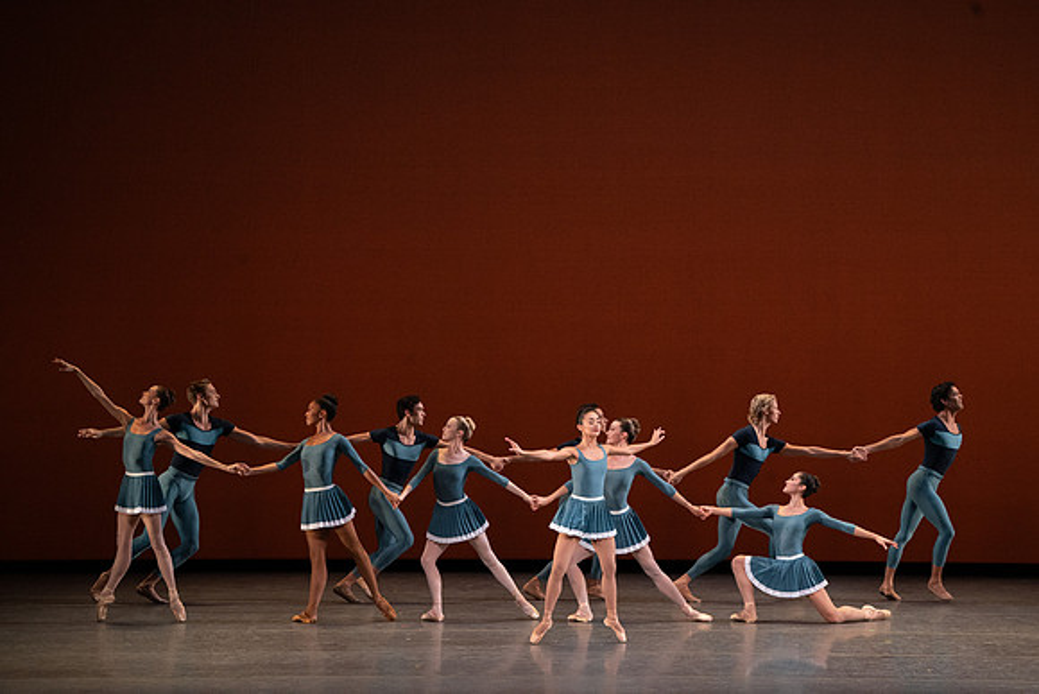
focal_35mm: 185
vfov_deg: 7.4
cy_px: 347
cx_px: 520
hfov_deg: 11.1
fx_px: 5340
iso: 5000
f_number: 9
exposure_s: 1/400
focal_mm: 185
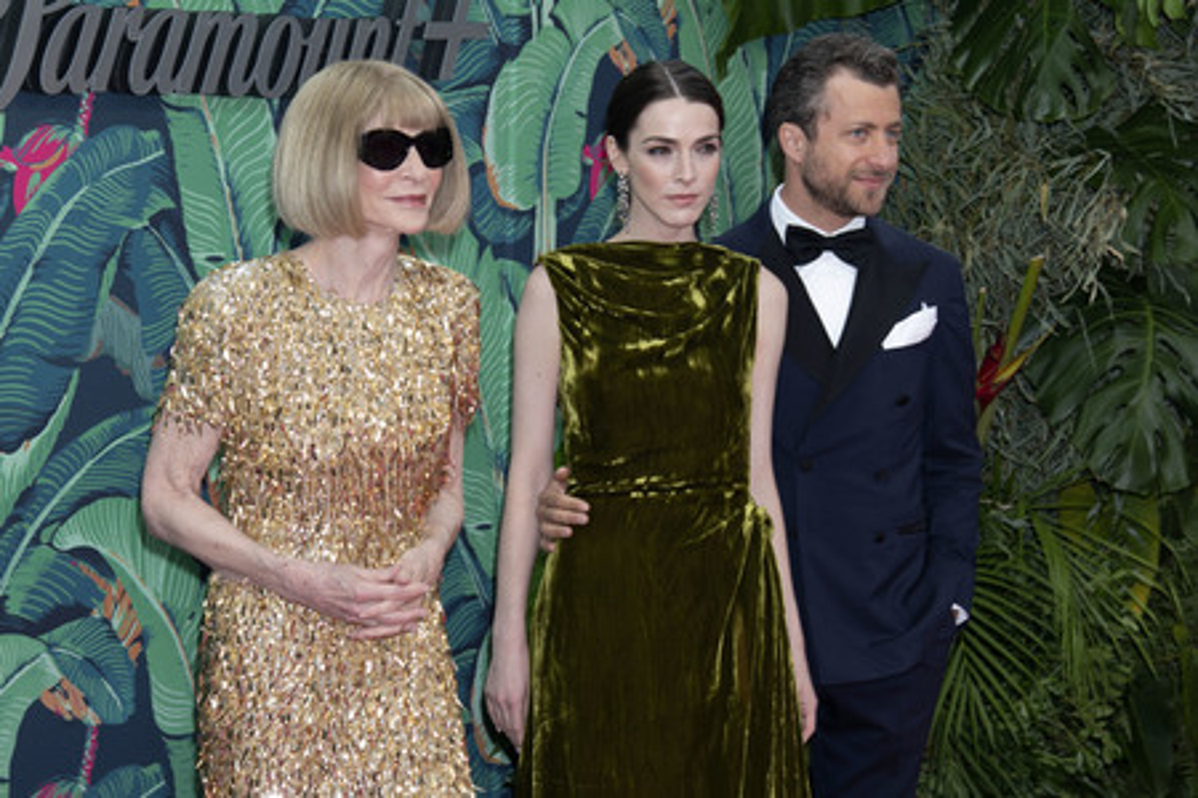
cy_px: 399
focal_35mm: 62
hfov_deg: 32.4
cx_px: 599
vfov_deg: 21.9
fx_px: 2063
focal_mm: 62
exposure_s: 1/200
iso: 320
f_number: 5
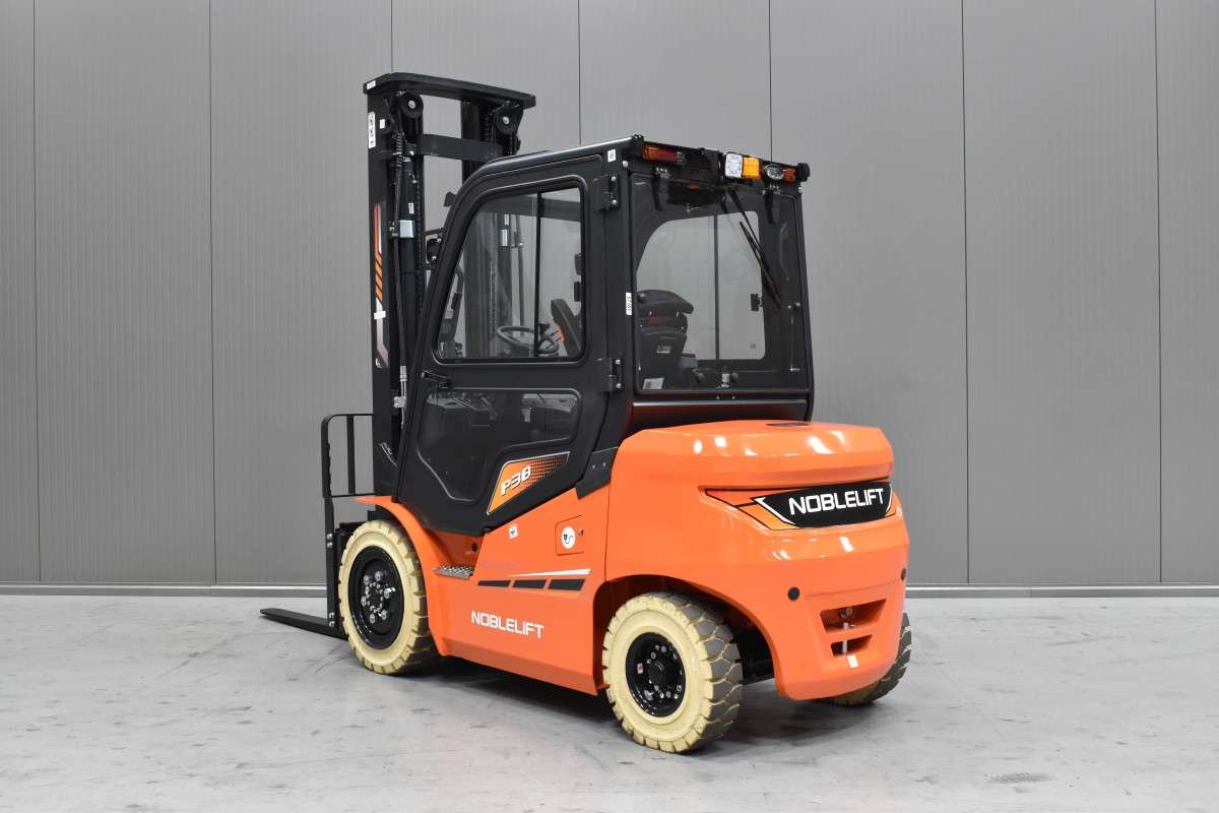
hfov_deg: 51.3
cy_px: 406
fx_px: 1270
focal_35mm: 38
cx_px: 610
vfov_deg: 35.5
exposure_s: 1/25
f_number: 7.1
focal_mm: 25
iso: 1250
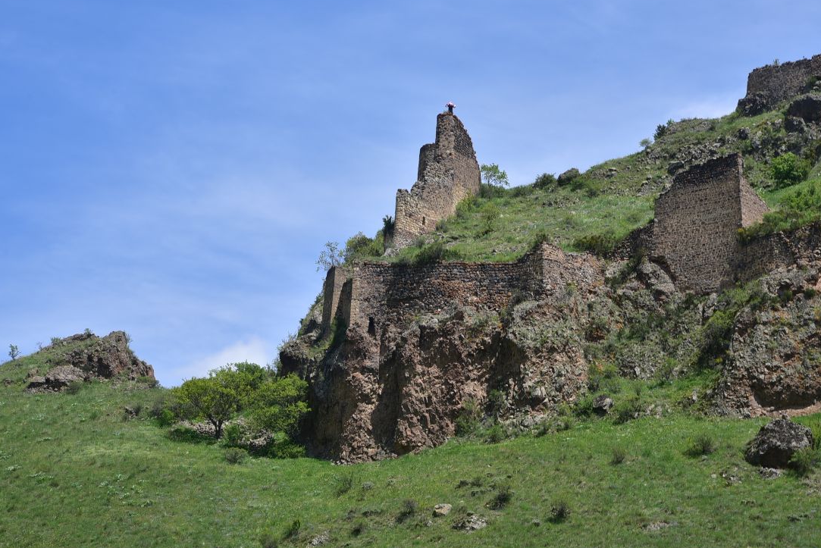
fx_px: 1369
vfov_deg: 22.6
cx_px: 431
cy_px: 244
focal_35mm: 60
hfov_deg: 33.4
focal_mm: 50
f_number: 13
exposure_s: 1/125
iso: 100
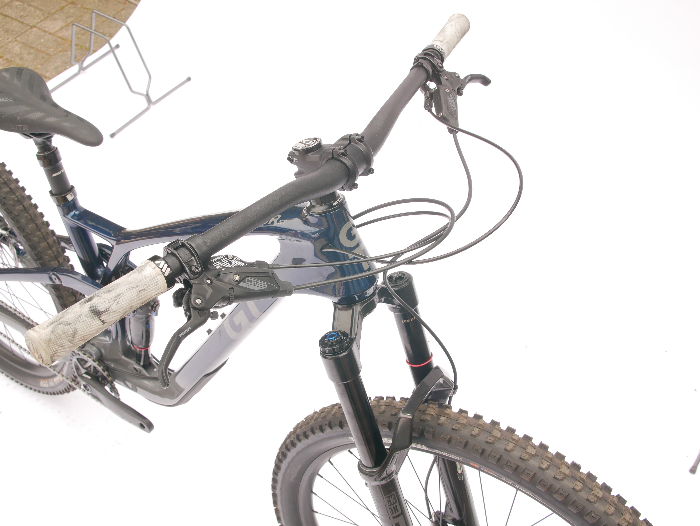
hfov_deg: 49.0
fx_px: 769
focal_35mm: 38
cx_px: 350
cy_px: 263
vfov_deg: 37.7
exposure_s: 1/100
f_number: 7.1
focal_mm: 19
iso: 200
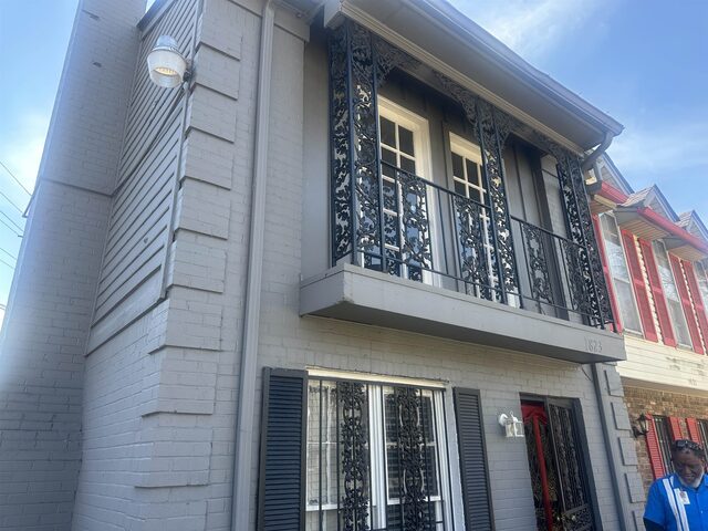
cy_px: 266
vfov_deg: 56.8
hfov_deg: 71.6
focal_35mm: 24
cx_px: 354
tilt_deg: +20.5
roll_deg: +1.4
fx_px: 491
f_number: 1.78
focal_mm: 6.86
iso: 80
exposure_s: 1/623
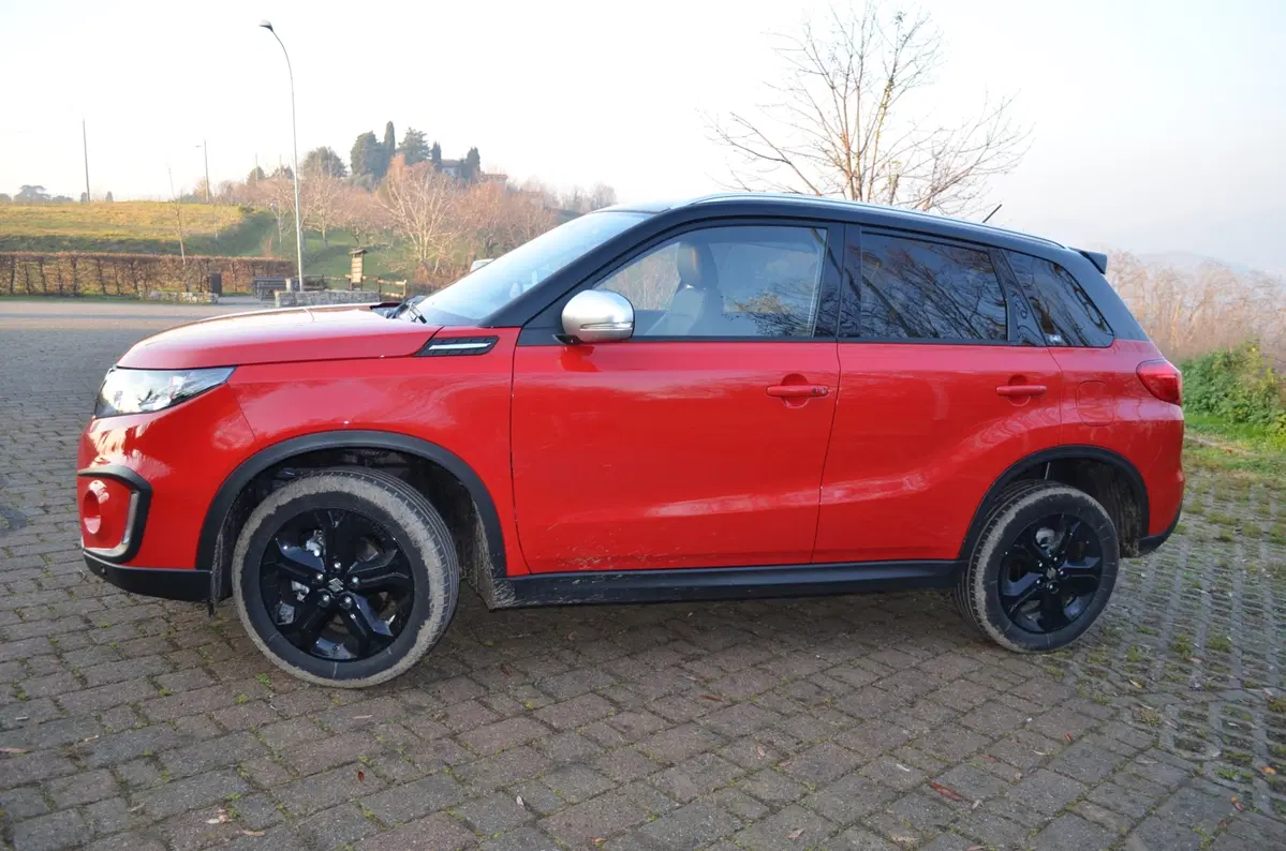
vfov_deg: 47.7
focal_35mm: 27
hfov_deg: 67.5
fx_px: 962
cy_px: 426
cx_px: 643
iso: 200
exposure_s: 1/160
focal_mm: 18
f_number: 3.5
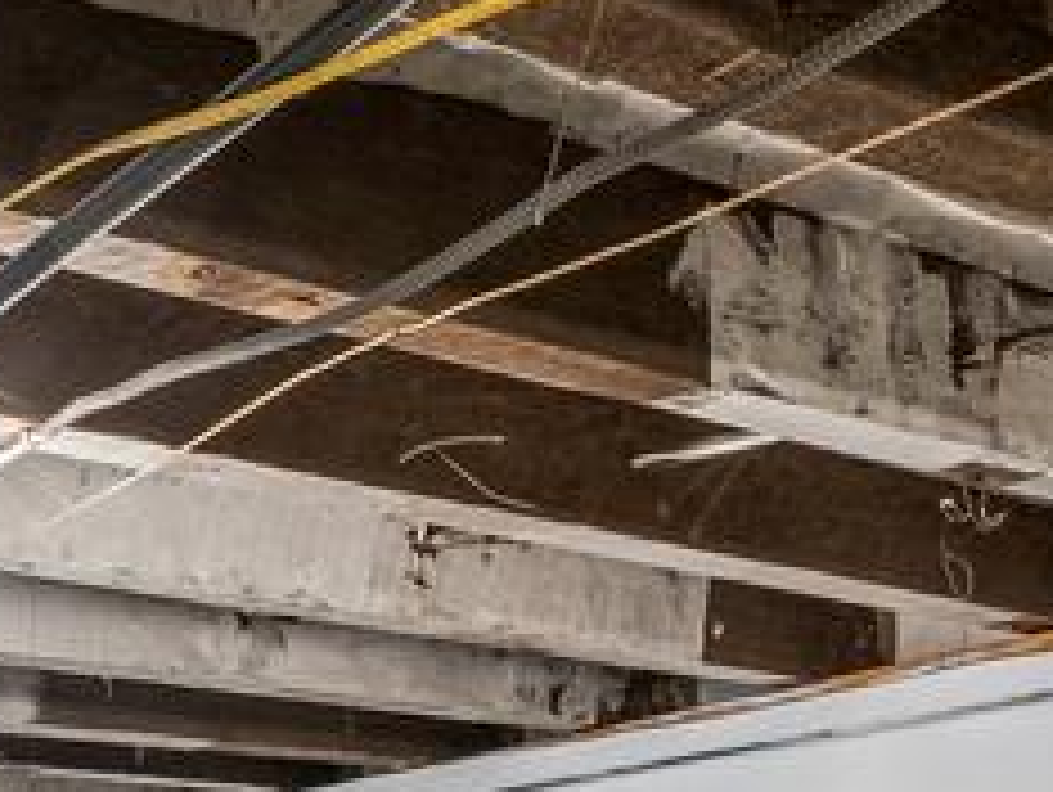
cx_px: -68
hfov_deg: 28.3
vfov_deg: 20.3
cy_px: 1159
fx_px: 1918
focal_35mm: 63
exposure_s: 1/1.11
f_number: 8
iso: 250
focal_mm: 10
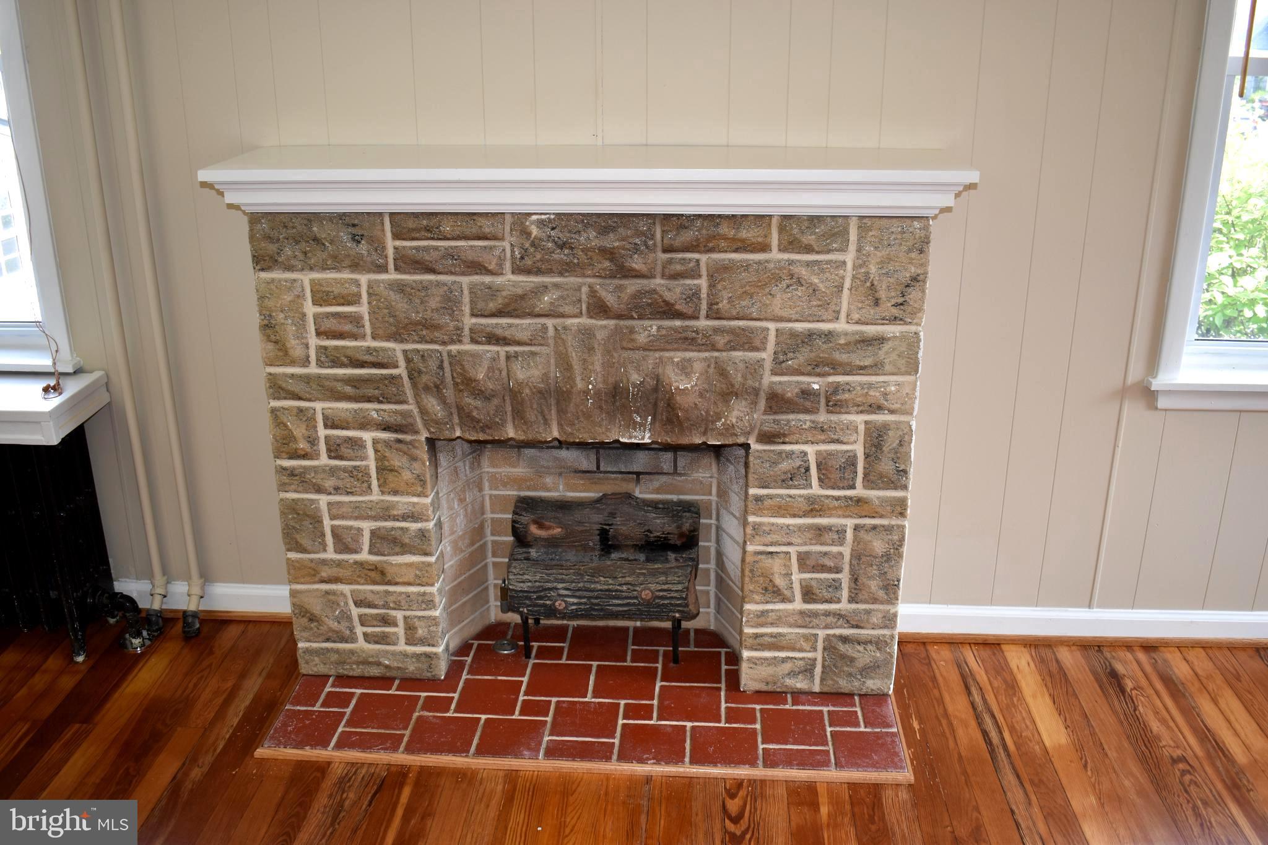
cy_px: 422
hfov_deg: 57.2
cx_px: 634
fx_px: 1162
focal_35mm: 33
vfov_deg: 40.0
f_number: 3.8
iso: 280
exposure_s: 1/60
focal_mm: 22
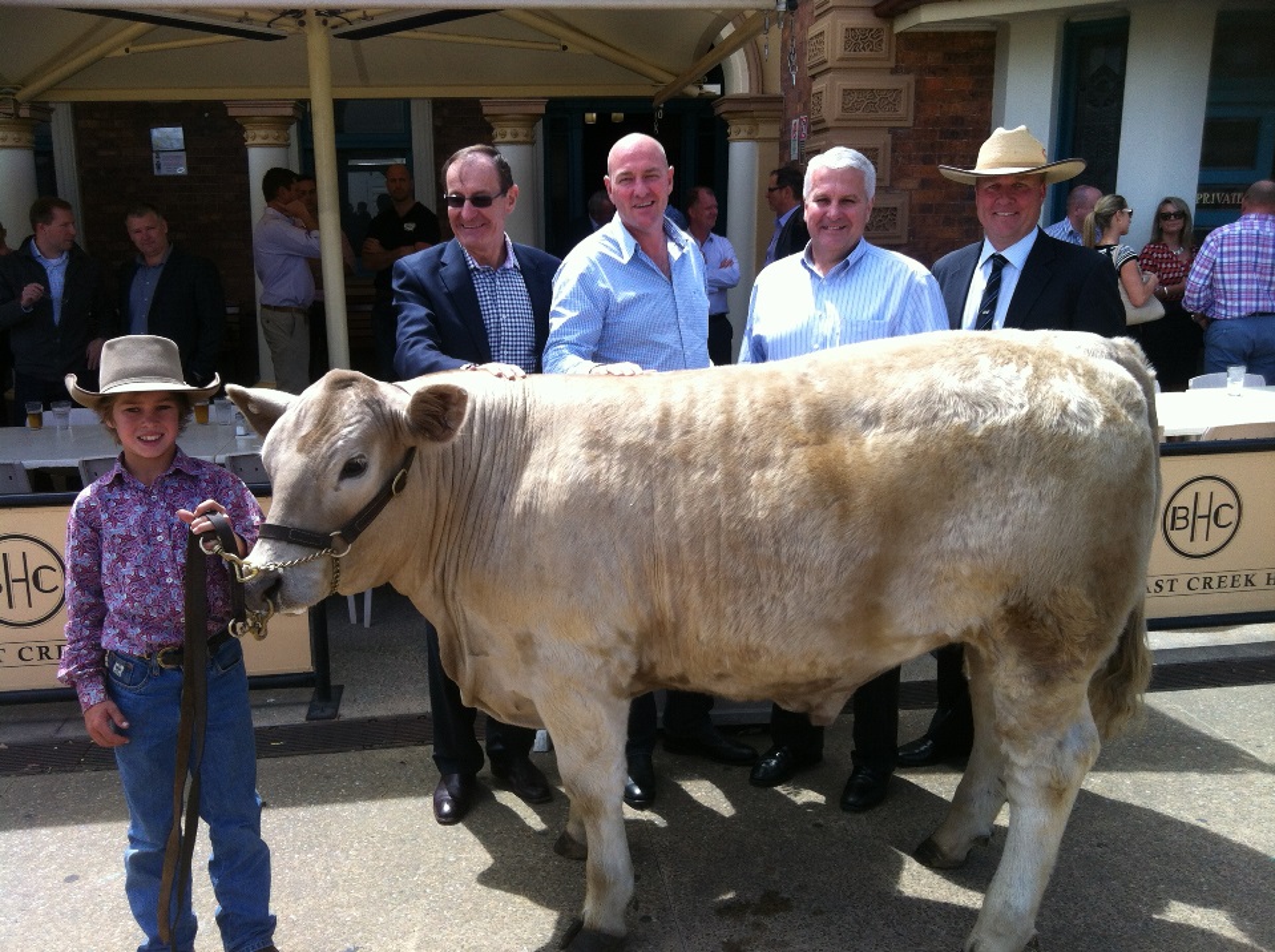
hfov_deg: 52.7
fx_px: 1287
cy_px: 476
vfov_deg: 40.6
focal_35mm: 35
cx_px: 638
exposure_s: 1/548
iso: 80
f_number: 2.8
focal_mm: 3.85
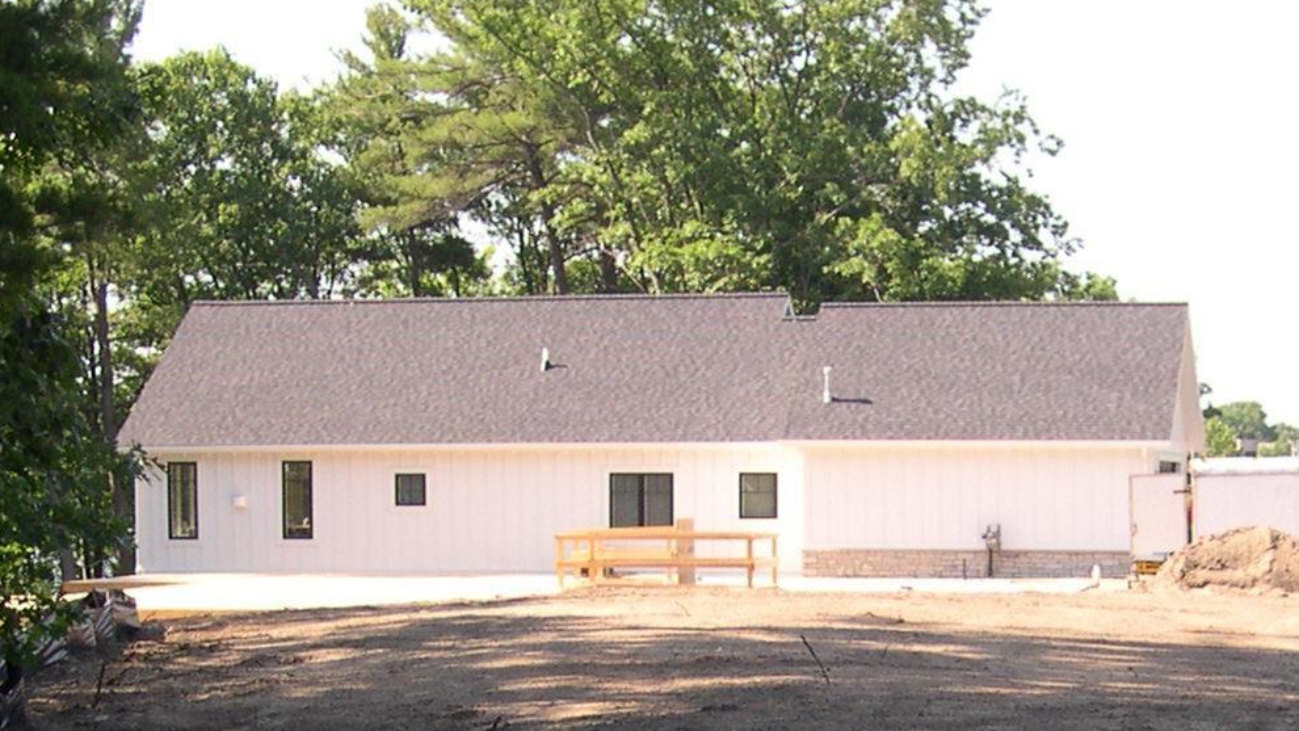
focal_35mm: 95
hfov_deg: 22.4
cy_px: 877
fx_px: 3272
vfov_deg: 12.4
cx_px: 762
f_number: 2.8
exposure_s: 1/351
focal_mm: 8
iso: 100
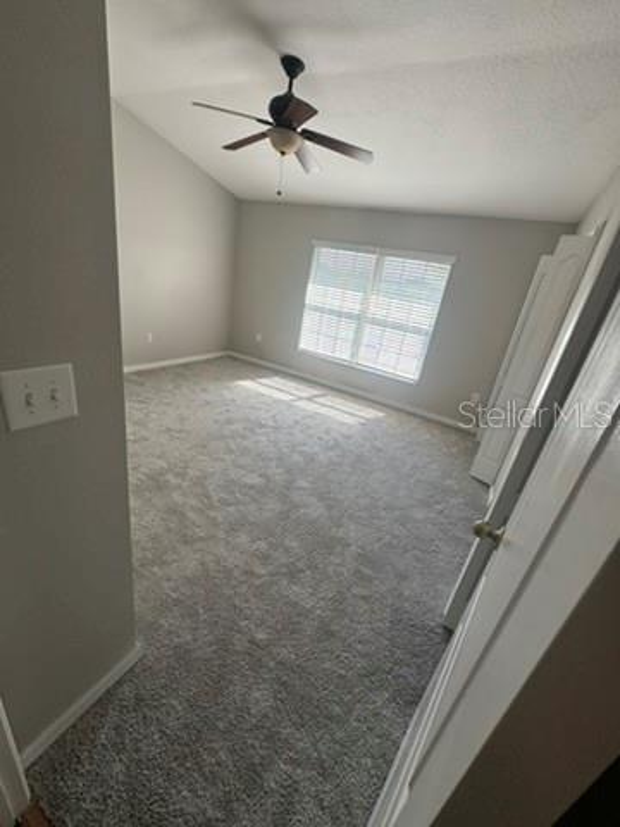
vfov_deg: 102.1
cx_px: 310
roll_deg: -9.0
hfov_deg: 85.7
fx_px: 334
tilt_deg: -20.6
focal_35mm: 14
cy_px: 414
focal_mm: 2.22
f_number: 2.2
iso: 40
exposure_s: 1/138
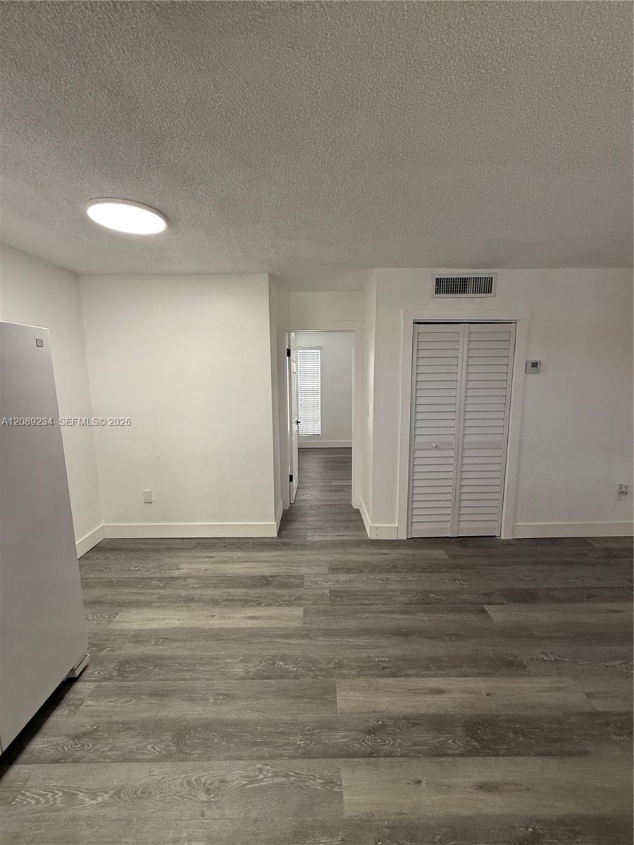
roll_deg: +0.4
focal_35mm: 14
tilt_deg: -7.3
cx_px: 317
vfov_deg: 102.1
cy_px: 422
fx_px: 342
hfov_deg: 85.7
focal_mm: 2.22
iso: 125
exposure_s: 1/120
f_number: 2.2
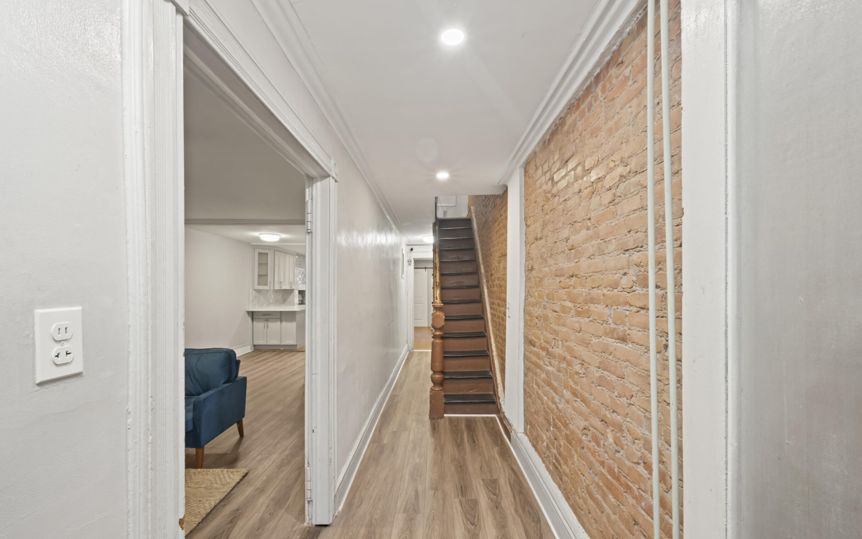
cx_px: 425
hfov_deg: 101.5
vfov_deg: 74.7
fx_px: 352
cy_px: 288
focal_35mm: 15
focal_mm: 14
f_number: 11
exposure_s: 1.6
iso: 320
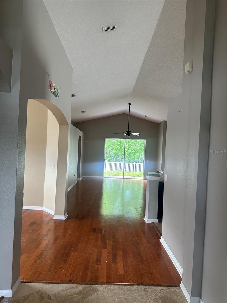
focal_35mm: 24
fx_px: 210
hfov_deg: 56.8
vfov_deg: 71.6
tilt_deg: -0.7
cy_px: 152
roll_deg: -2.7
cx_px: 114
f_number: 1.78
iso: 160
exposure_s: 1/121
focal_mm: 6.86
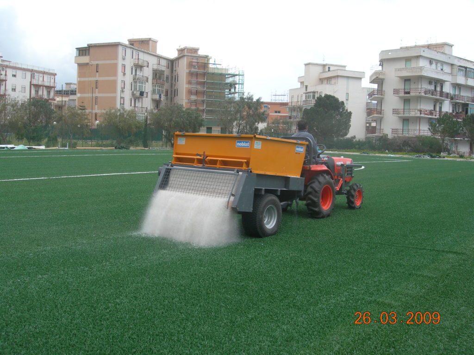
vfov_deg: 37.7
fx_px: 520
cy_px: 178
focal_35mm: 38
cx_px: 237
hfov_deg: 49.0
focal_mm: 7.8
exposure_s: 1/188
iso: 50
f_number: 4.8
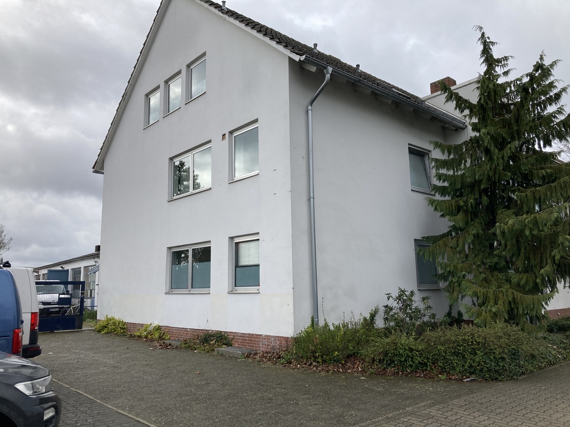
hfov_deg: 63.4
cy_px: 214
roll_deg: +0.0
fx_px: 461
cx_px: 285
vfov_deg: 49.7
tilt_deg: +10.4
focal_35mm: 28
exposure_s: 1/1600
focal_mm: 3.99
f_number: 1.8
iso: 20
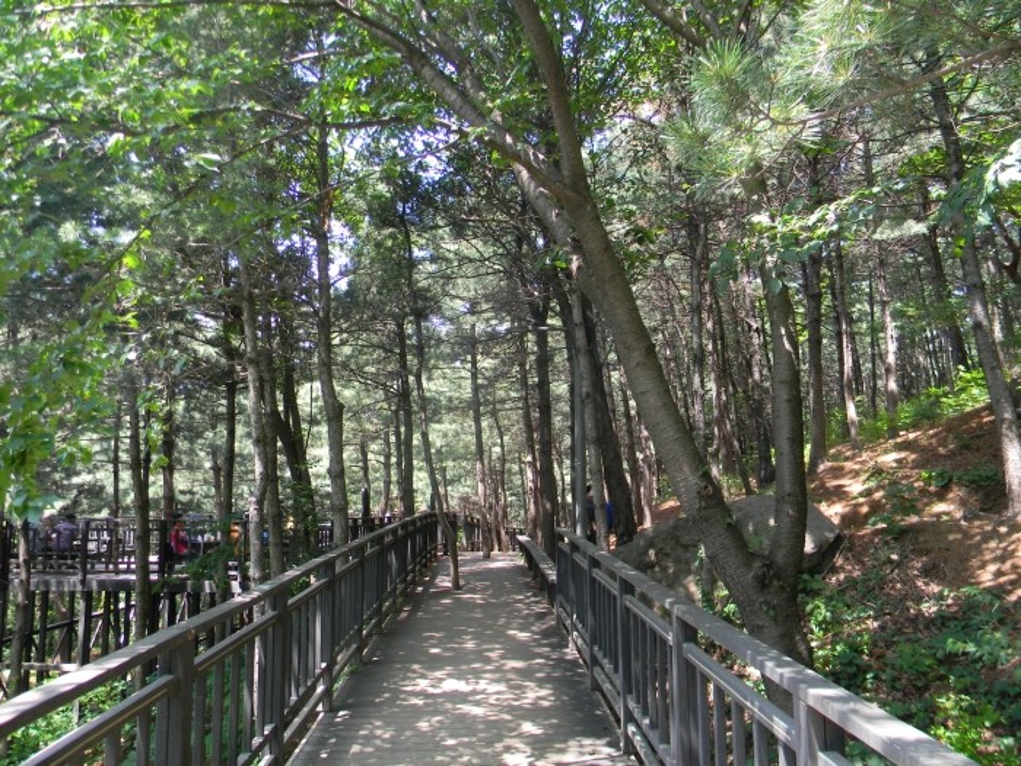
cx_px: 510
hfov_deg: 63.4
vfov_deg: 49.7
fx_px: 826
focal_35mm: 28
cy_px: 383
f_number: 3.5
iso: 80
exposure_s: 1/42.7
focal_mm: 5
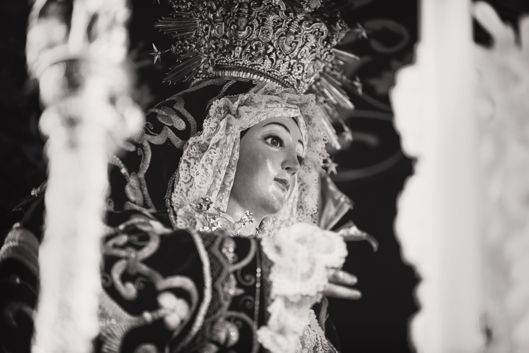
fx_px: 2646
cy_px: 176
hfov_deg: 11.4
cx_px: 264
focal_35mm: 180
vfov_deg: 7.6
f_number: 2.8
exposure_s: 1/200
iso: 500
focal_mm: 180
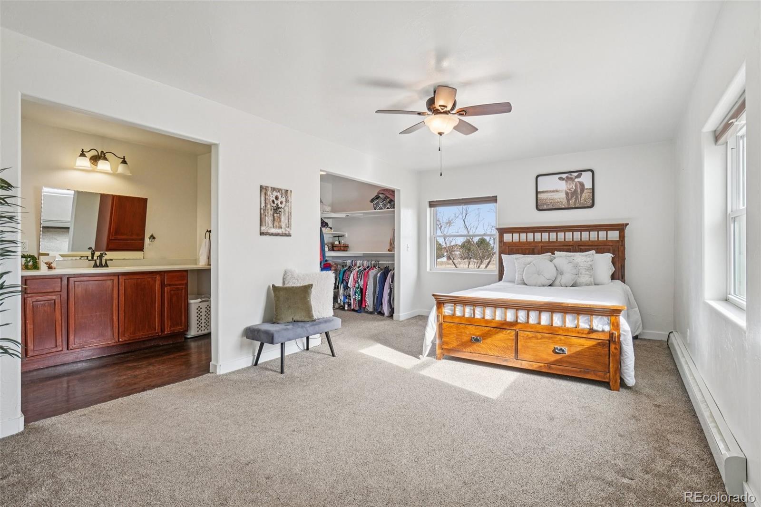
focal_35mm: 16
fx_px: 349
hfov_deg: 95.0
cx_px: 380
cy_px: 254
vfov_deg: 72.0
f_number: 8
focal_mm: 11
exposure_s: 1/50
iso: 400
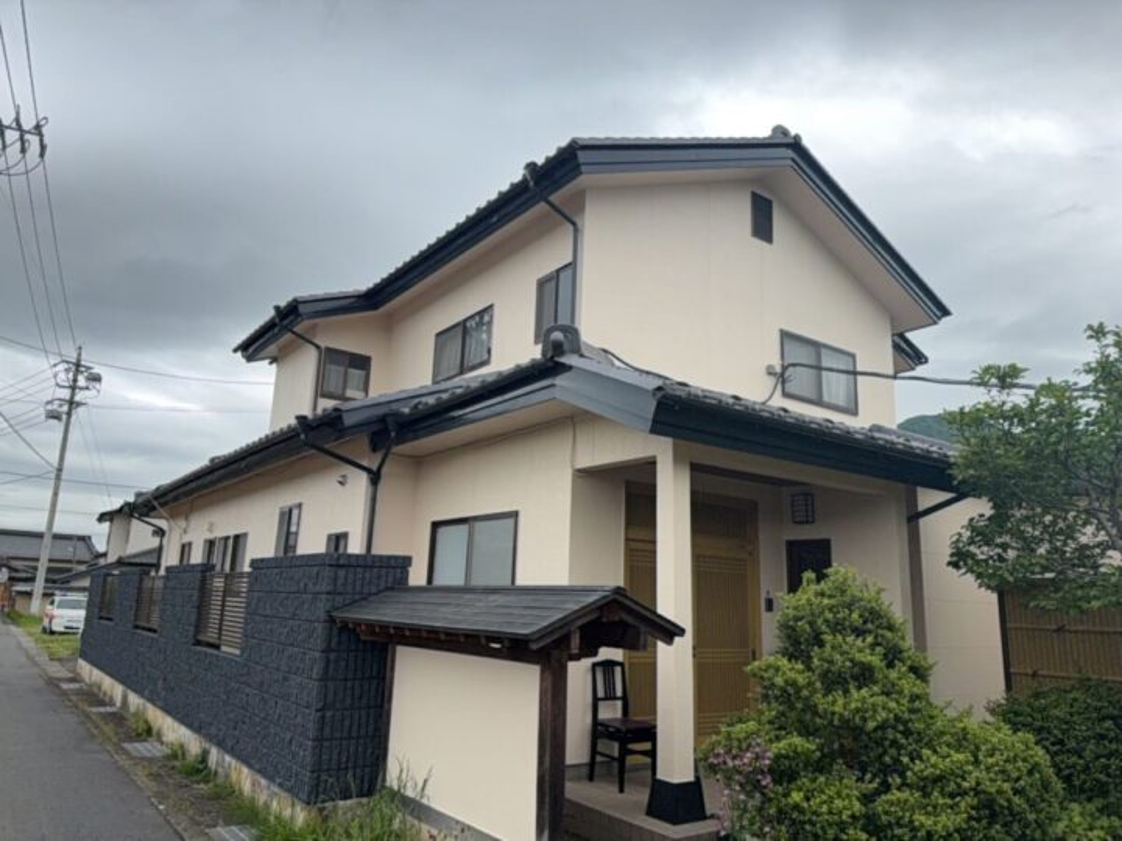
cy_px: 420
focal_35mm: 24
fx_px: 778
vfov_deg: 56.8
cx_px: 561
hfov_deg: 71.6
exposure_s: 1/5587
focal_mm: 6.76
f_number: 1.78
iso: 80
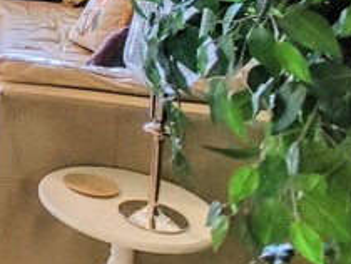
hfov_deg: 19.0
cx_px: -309
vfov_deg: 18.9
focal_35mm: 73
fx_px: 741
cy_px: -66
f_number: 1.9
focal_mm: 1.78
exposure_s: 1/30
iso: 100
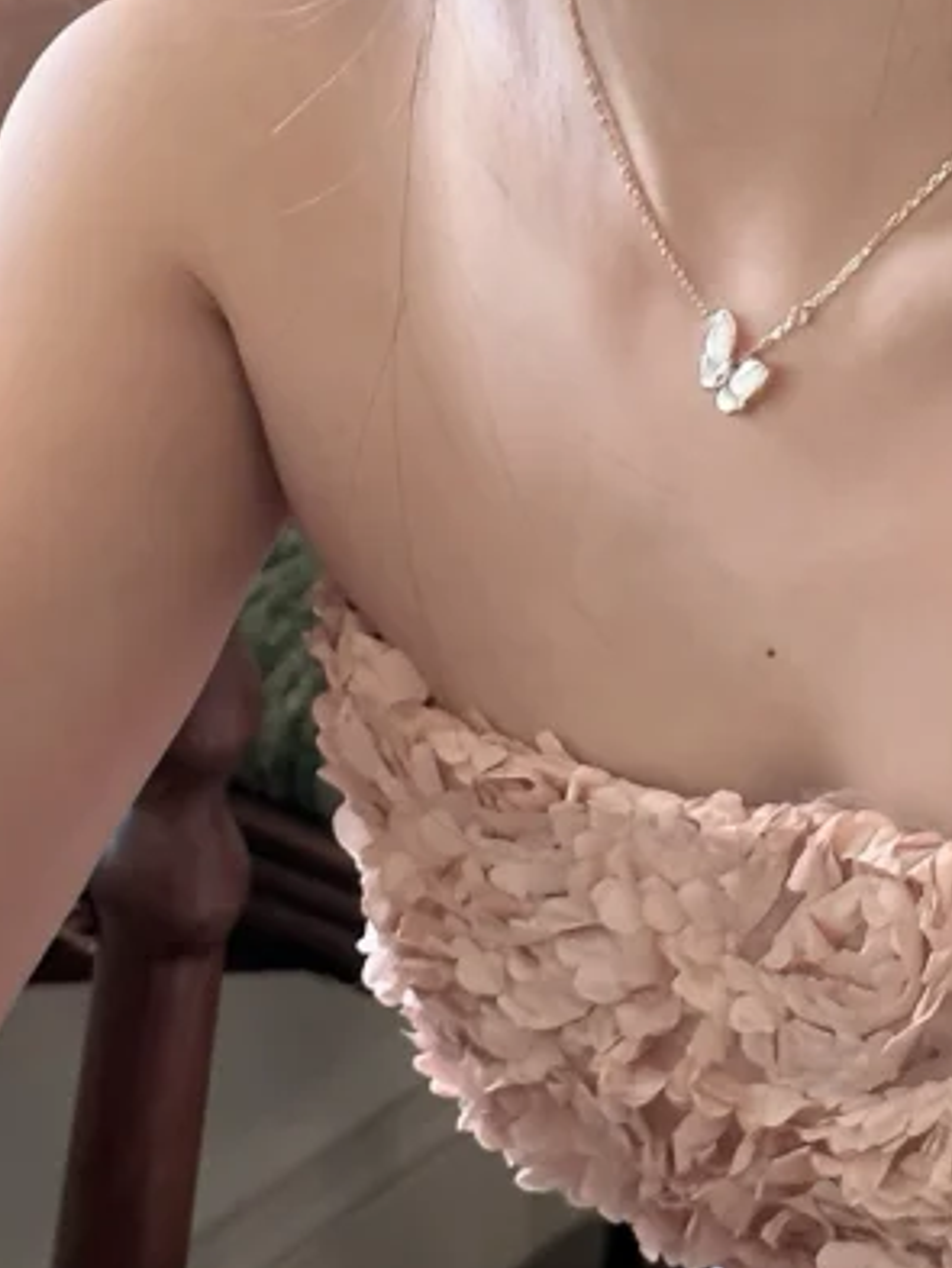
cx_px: 545
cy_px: 310
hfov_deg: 8.4
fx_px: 6450
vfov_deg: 11.2
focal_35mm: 176
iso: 80
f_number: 1.78
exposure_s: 1/50
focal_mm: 6.86
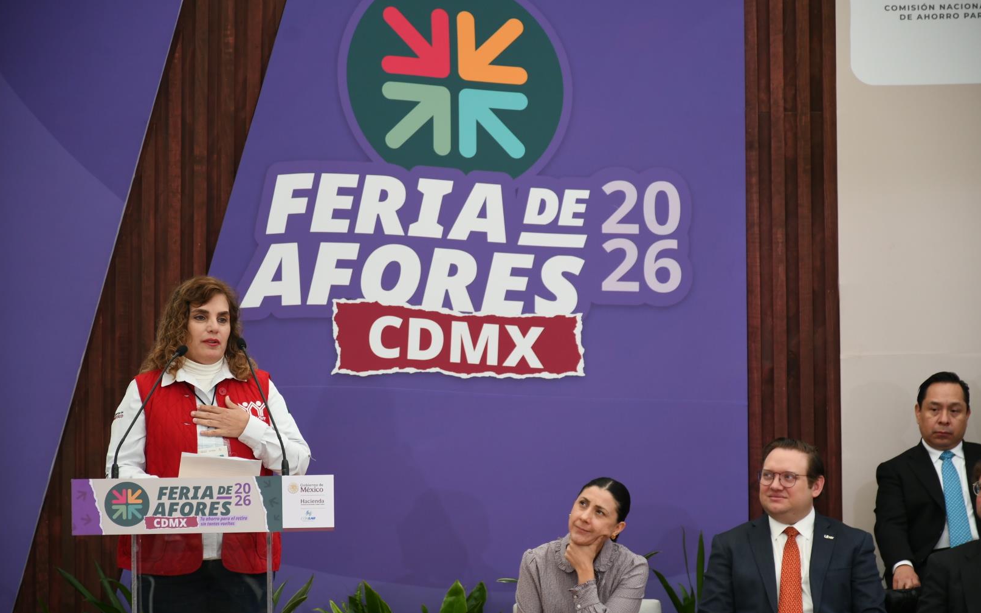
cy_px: 318
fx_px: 4759
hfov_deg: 11.8
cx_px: 489
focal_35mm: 178
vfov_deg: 7.4
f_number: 5.6
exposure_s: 1/100
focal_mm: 116
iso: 500
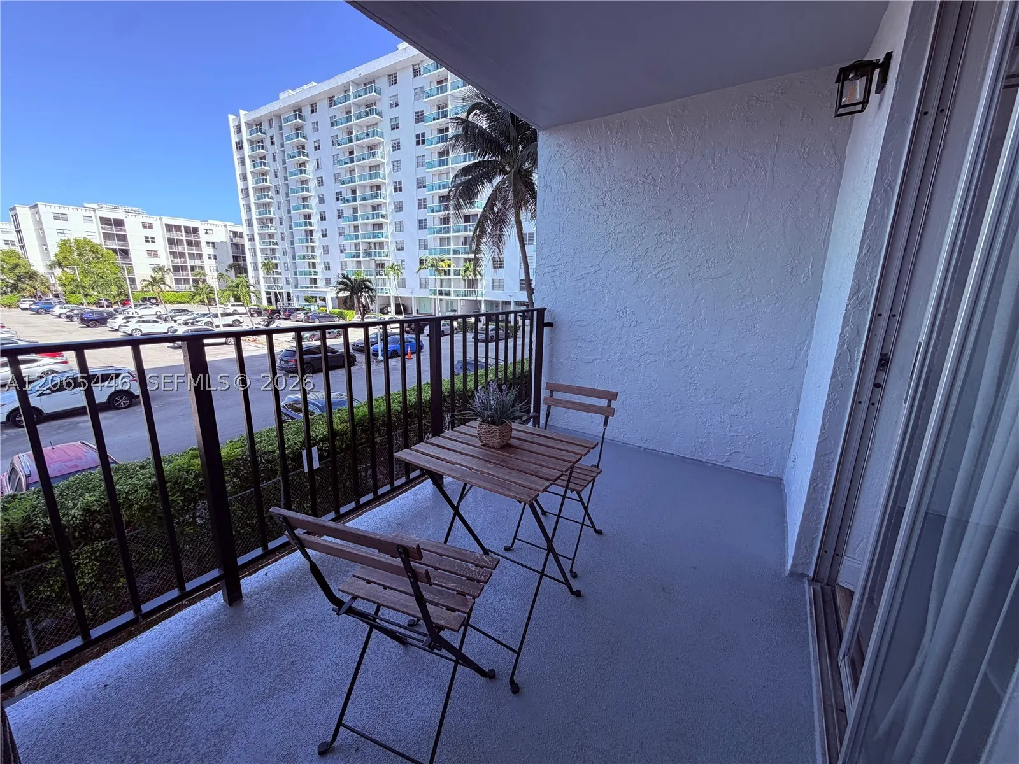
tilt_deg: -12.9
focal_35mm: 14
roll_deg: -0.6
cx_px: 510
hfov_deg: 102.1
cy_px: 382
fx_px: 412
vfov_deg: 85.7
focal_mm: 2.22
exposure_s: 1/502
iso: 64
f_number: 2.2
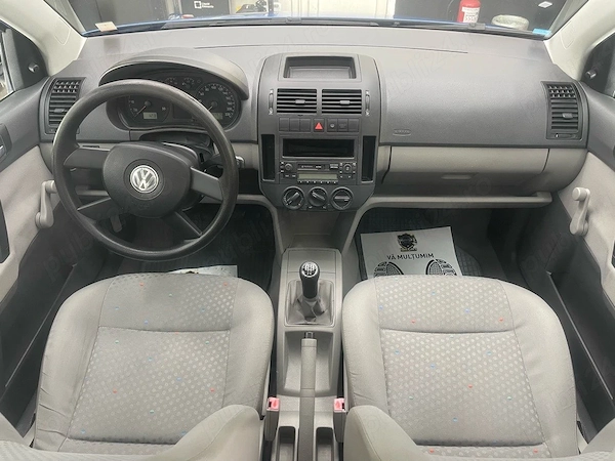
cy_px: 230
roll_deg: -0.1
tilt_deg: -41.1
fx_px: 444
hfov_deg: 69.4
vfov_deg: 54.9
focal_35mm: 25
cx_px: 308
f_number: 1.6
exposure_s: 1/50
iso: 160
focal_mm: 5.1
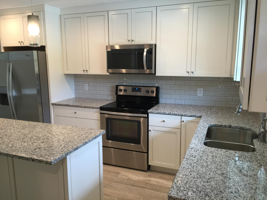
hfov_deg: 61.7
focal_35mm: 29
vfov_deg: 48.2
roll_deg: -0.4
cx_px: 134
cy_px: 100
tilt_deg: -11.0
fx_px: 224
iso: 50
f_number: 2.2
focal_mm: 4.15
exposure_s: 1/30
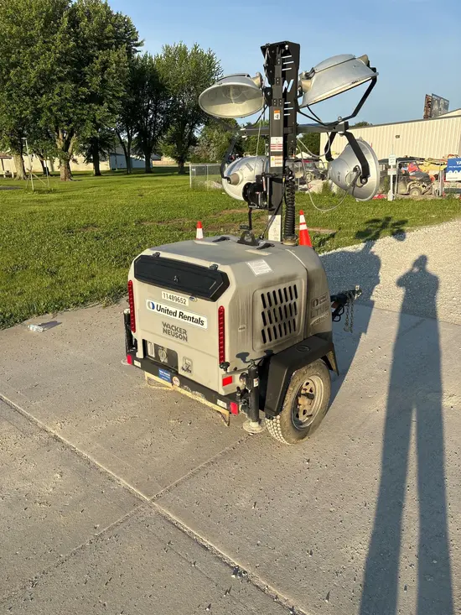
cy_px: 308
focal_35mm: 26
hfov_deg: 53.1
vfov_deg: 67.3
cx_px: 230
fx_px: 462
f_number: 1.6
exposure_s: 1/2105
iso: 50
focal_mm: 5.96
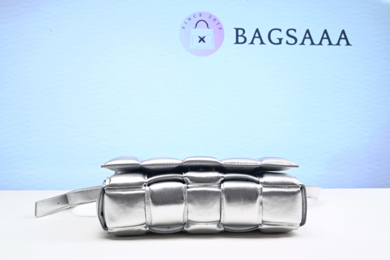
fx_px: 423
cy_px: 130
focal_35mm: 39
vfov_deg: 34.2
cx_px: 195
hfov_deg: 49.5
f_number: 16
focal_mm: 39
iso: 100
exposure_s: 1/2
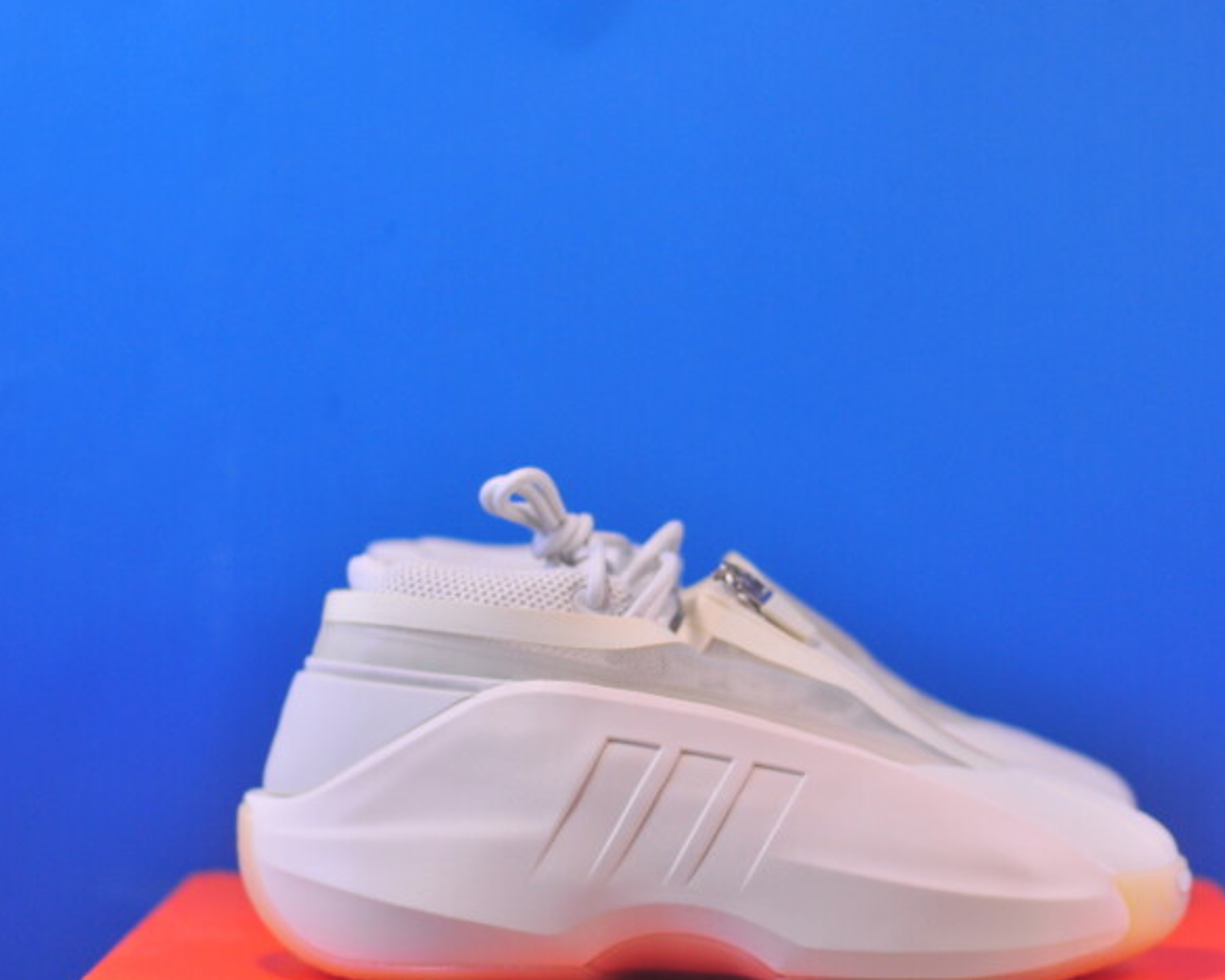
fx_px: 3481
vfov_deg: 16.0
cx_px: 688
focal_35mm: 96
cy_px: 528
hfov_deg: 19.9
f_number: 2.5
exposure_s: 1/320
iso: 250
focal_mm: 50
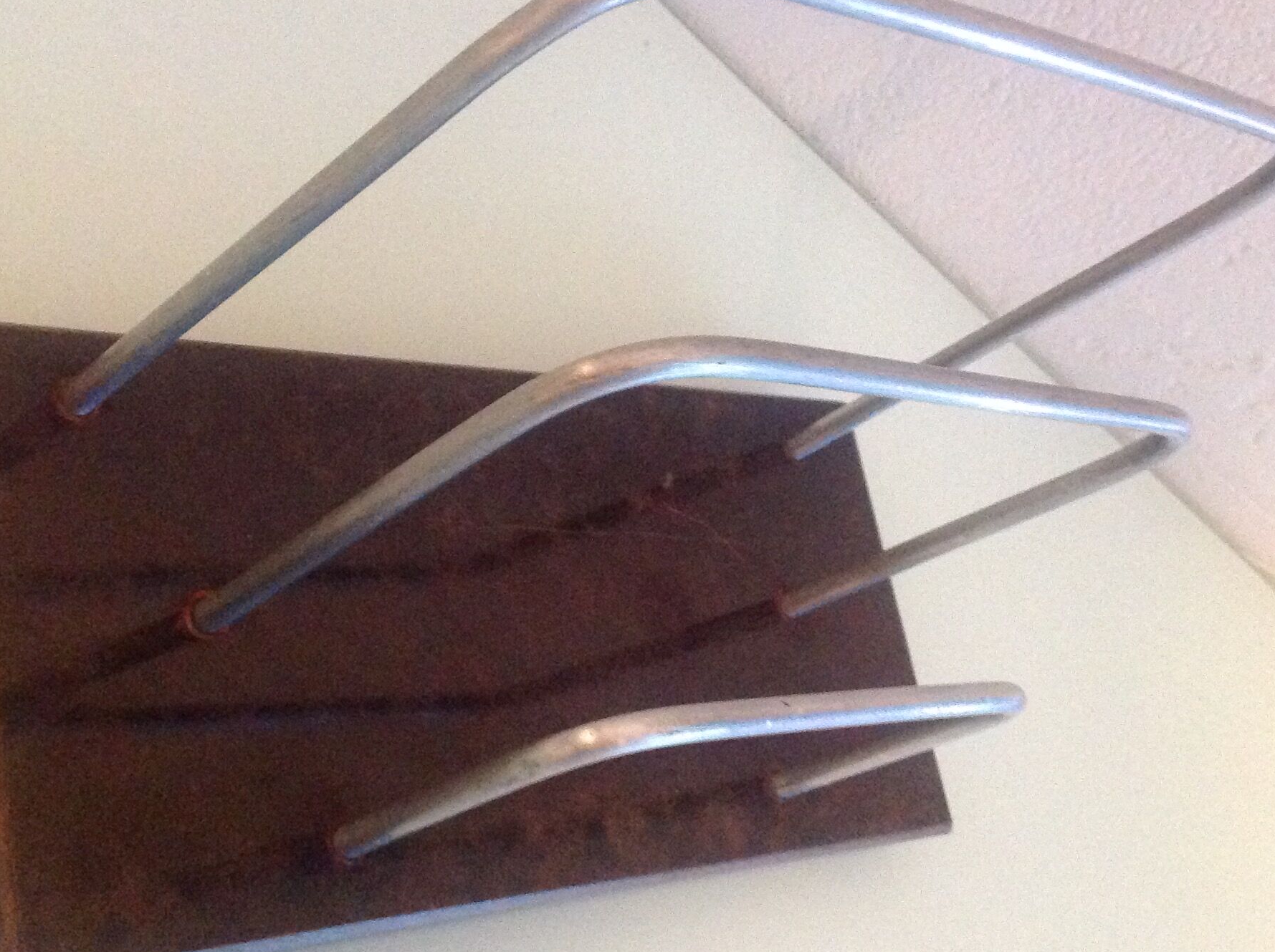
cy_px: 484
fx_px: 1876
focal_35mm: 51
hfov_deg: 37.5
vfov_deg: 28.5
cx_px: 583
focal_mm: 4.28
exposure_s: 1/17
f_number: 2.4
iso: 640
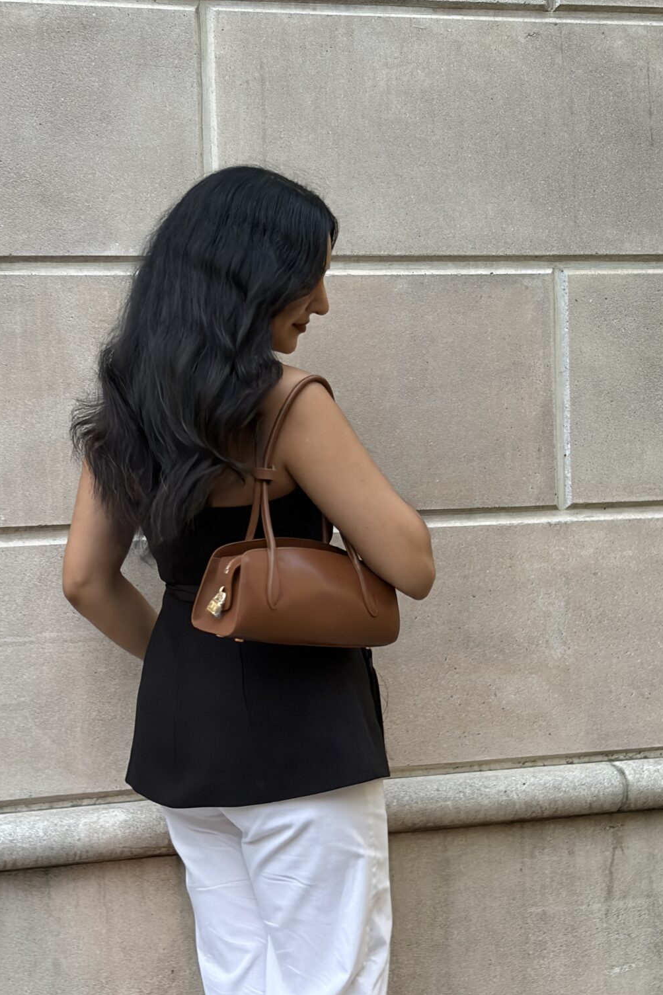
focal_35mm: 69
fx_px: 1906
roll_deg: +1.6
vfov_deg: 29.2
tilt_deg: -0.5
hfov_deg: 19.7
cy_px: 409
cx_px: 310
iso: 125
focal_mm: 5.96
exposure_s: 1/40
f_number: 1.6
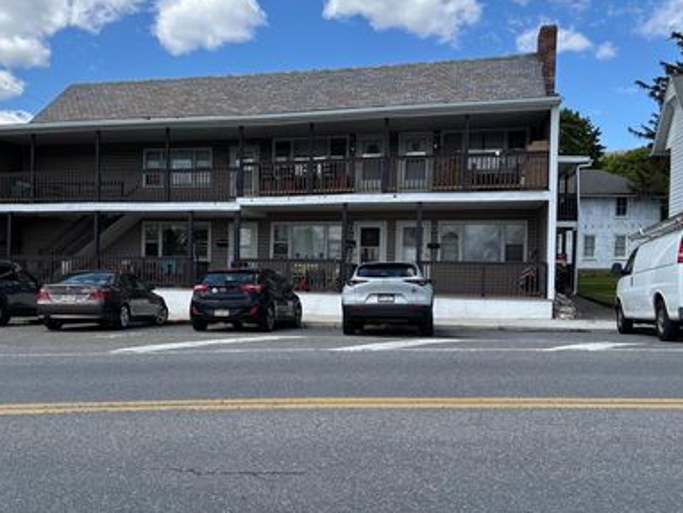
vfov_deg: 41.8
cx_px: 254
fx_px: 671
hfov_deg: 53.3
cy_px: 269
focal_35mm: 34
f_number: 1.6
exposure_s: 1/2024
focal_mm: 5.96
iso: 50
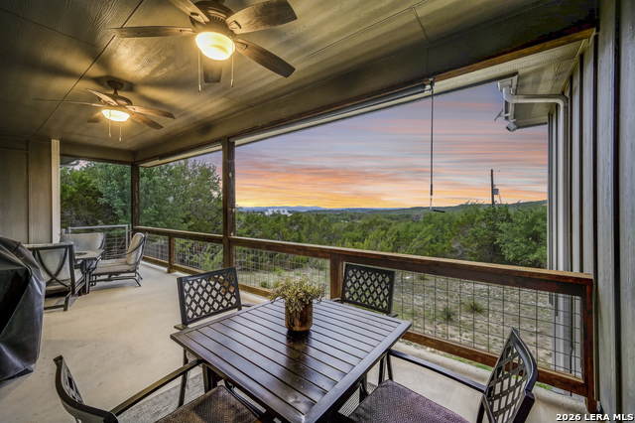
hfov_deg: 104.3
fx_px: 247
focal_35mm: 14
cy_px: 212
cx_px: 318
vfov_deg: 81.1
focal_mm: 14
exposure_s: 1/1250
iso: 1250
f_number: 8
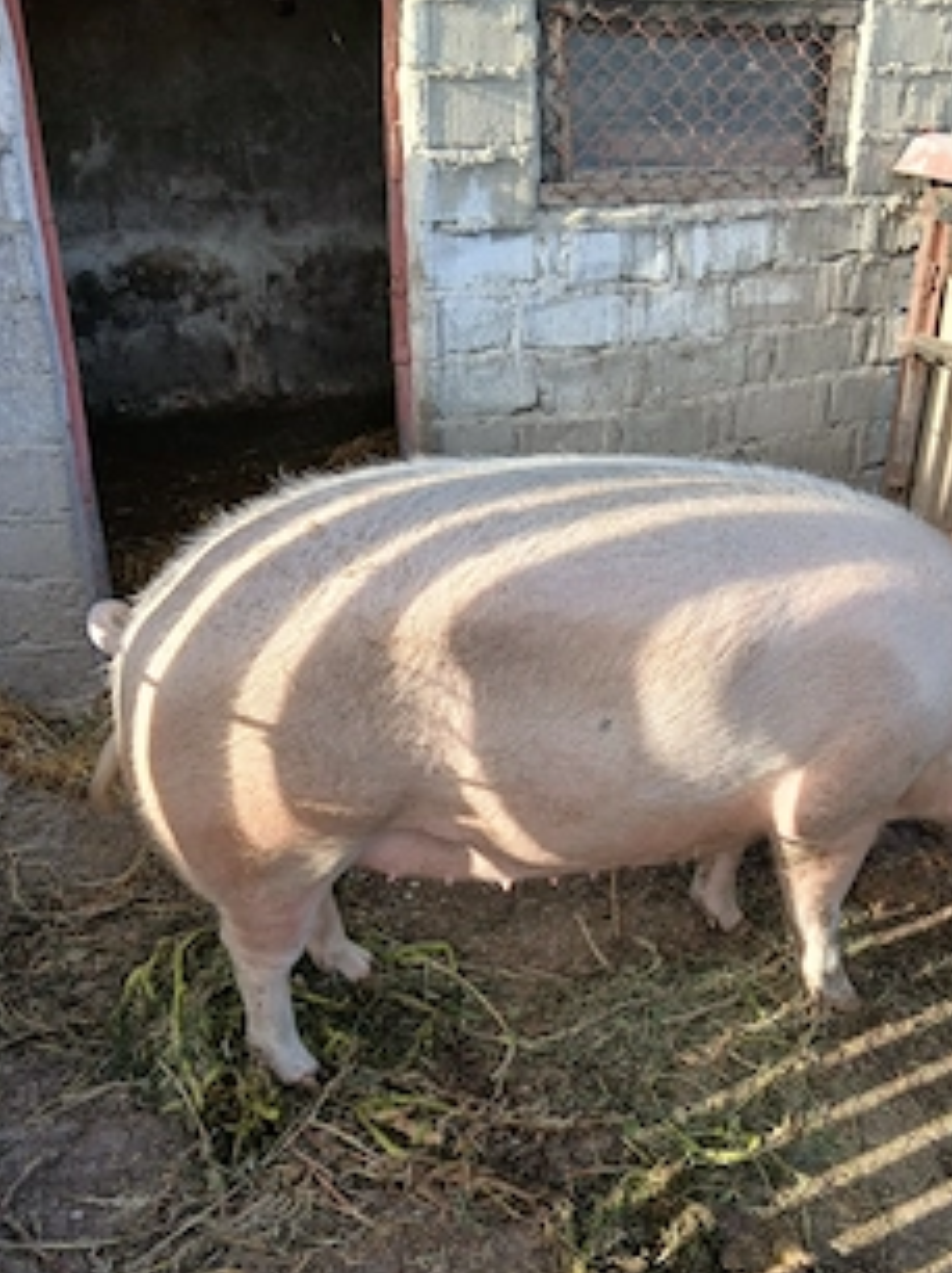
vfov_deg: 53.7
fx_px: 1248
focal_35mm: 34
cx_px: 540
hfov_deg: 41.7
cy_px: 753
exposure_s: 1/109
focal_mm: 3.98
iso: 20
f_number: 1.8
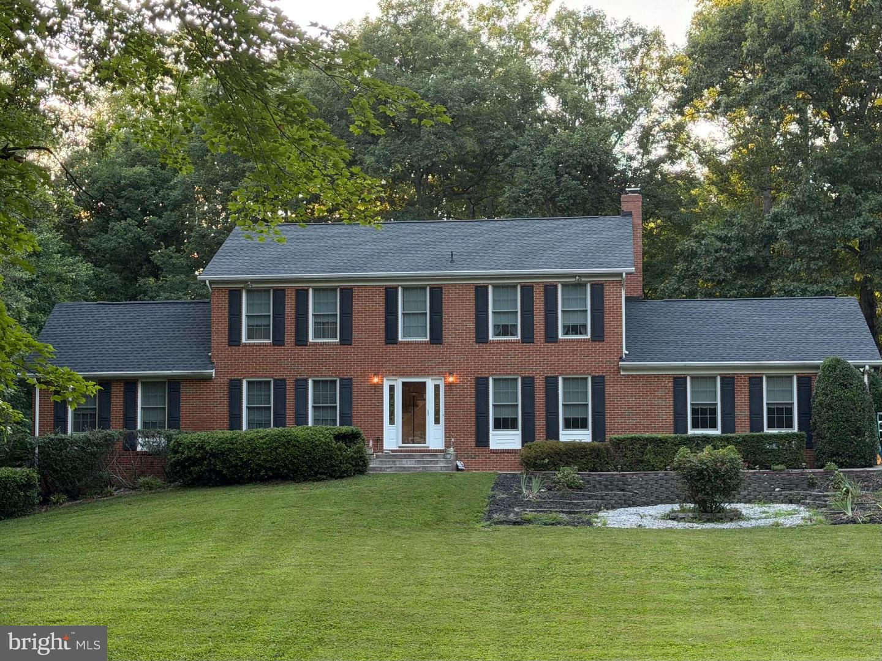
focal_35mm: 48
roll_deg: +0.4
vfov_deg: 30.3
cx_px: 441
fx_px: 1223
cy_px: 330
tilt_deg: +3.7
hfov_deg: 39.7
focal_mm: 6.76
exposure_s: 1/220
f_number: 1.78
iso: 125
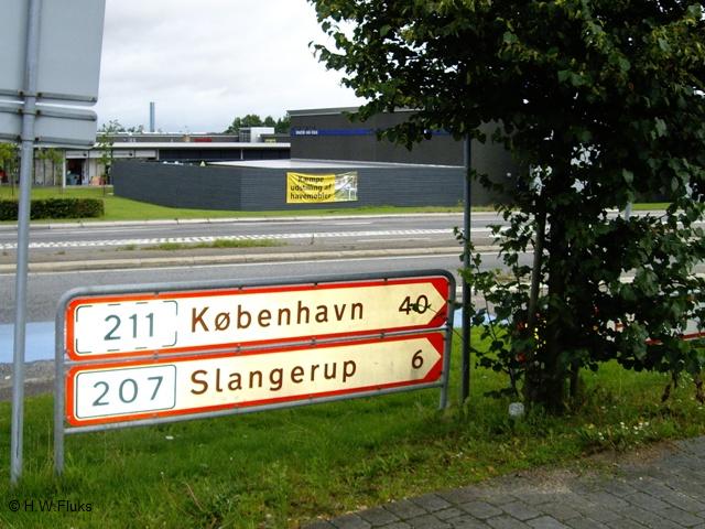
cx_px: 352
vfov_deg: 37.7
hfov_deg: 49.0
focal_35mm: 38
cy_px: 264
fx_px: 774
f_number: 4.3
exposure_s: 1/400
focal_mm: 6.2
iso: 100
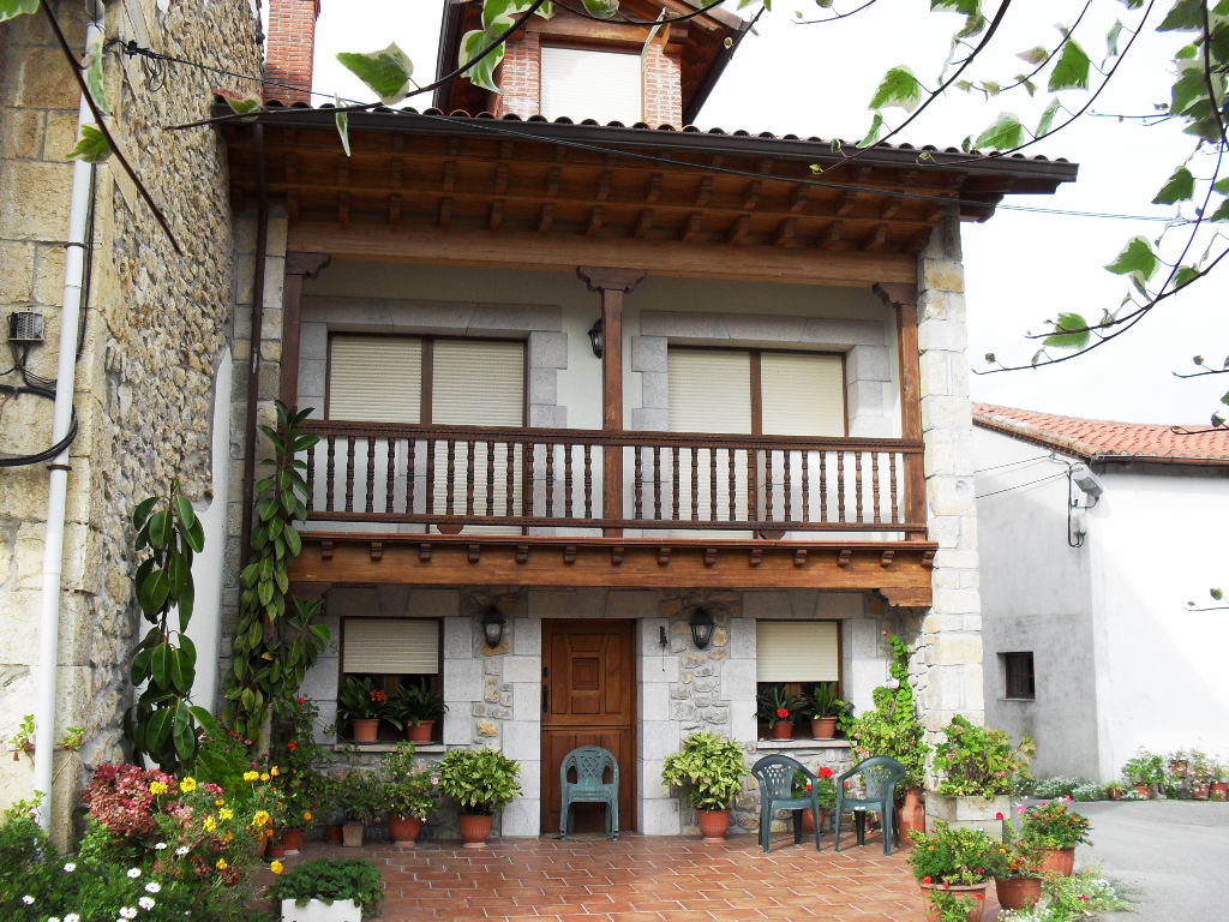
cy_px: 461
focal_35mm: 35
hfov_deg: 52.6
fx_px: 1243
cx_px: 614
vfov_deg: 40.7
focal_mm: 6.3
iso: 100
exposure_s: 1/500
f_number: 3.2
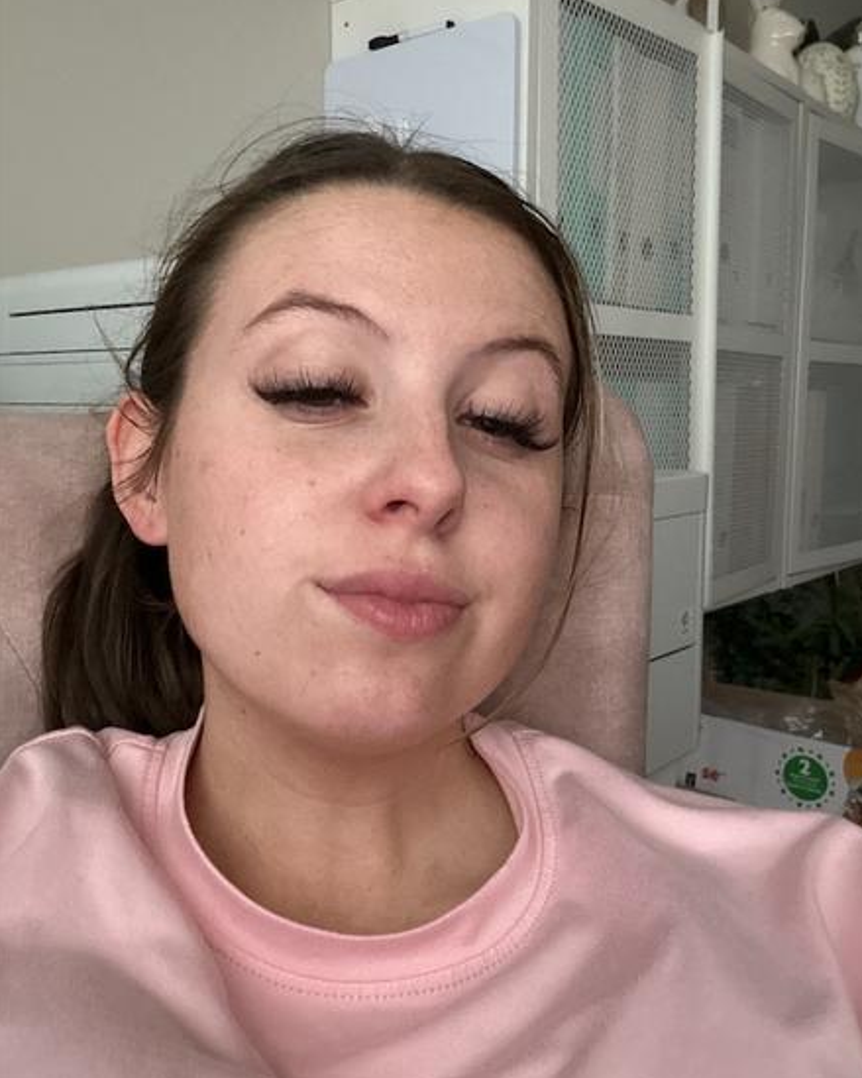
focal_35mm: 32
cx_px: 436
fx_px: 1021
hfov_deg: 45.8
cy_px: 516
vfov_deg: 55.7
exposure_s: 1/30
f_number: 1.9
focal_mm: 2.69
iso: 500
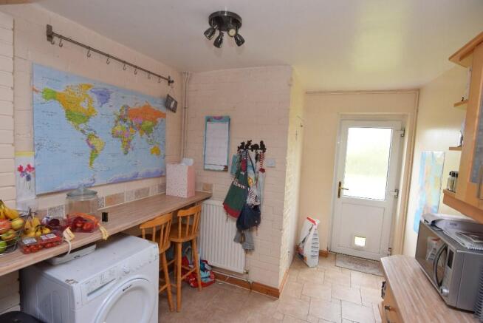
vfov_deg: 72.1
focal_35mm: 16
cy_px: 162
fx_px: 222
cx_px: 242
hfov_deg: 94.9
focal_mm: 11
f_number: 5.6
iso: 800
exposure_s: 1/125
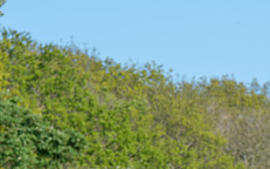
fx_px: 3566
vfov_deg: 2.7
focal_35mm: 485
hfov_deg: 4.3
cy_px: 124
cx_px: 371
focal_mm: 140
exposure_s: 1/320
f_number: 8
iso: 200
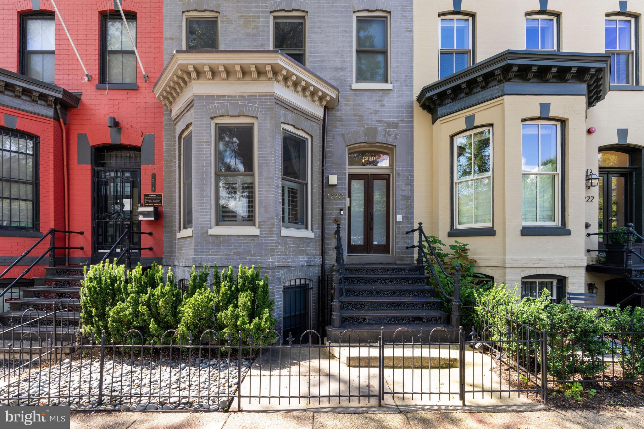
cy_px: 214
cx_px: 322
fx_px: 286
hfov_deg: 96.7
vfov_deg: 73.8
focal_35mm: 16
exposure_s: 1/50
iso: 200
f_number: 8
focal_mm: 16
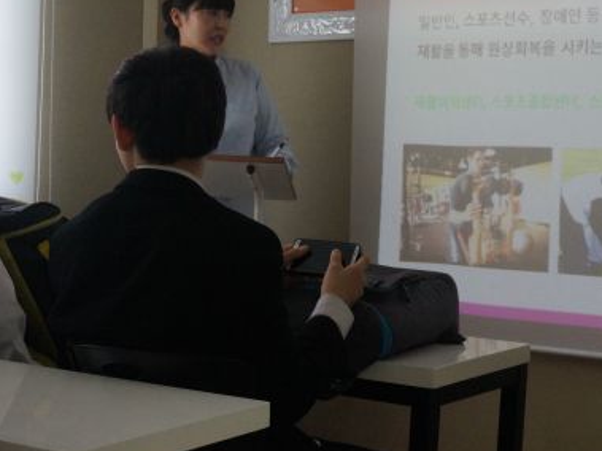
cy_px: 148
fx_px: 1230
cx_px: 399
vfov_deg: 20.7
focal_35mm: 71
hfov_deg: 27.3
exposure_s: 1/160
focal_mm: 31
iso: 2000
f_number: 5
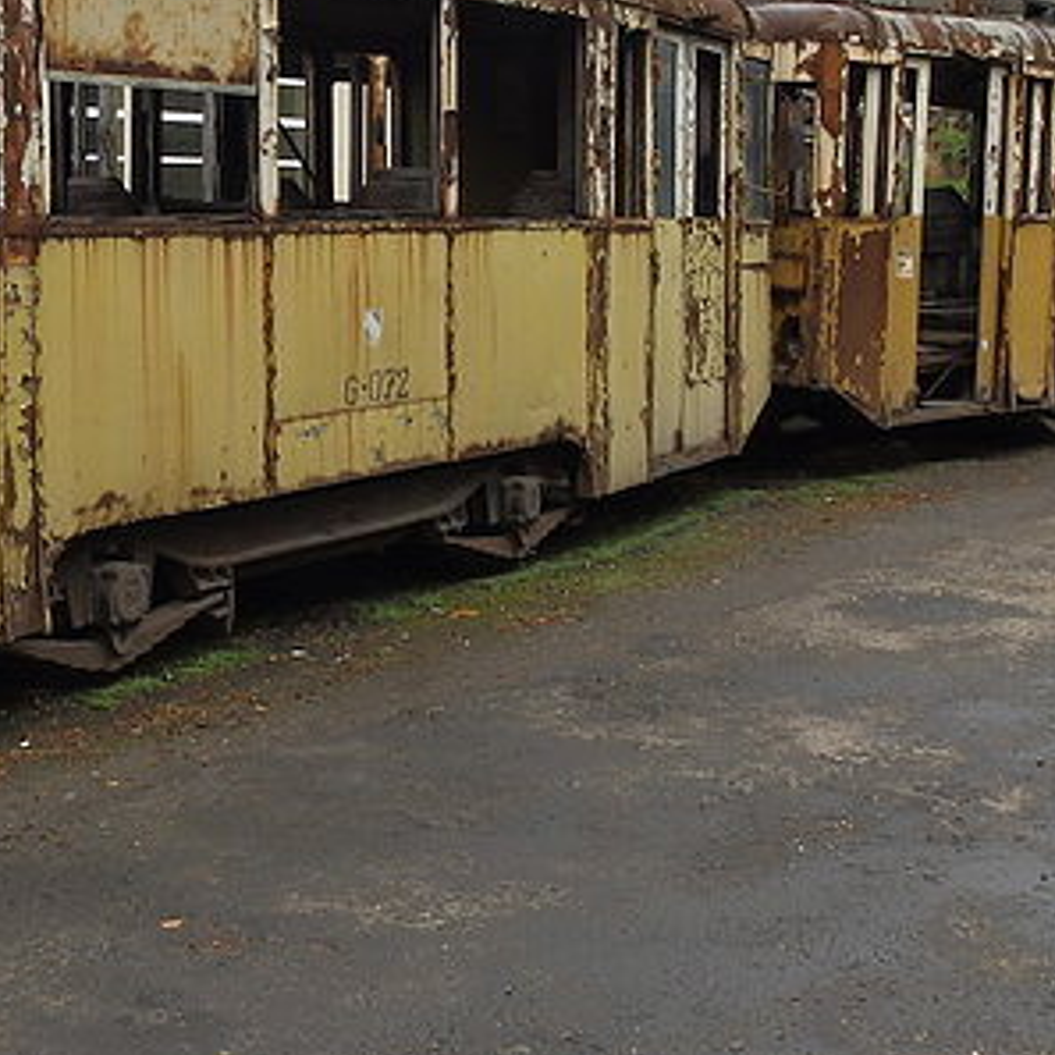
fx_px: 2034
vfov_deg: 28.6
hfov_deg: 28.5
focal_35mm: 59
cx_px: 220
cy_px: 261
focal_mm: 4
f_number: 4.5
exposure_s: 1/160
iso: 80
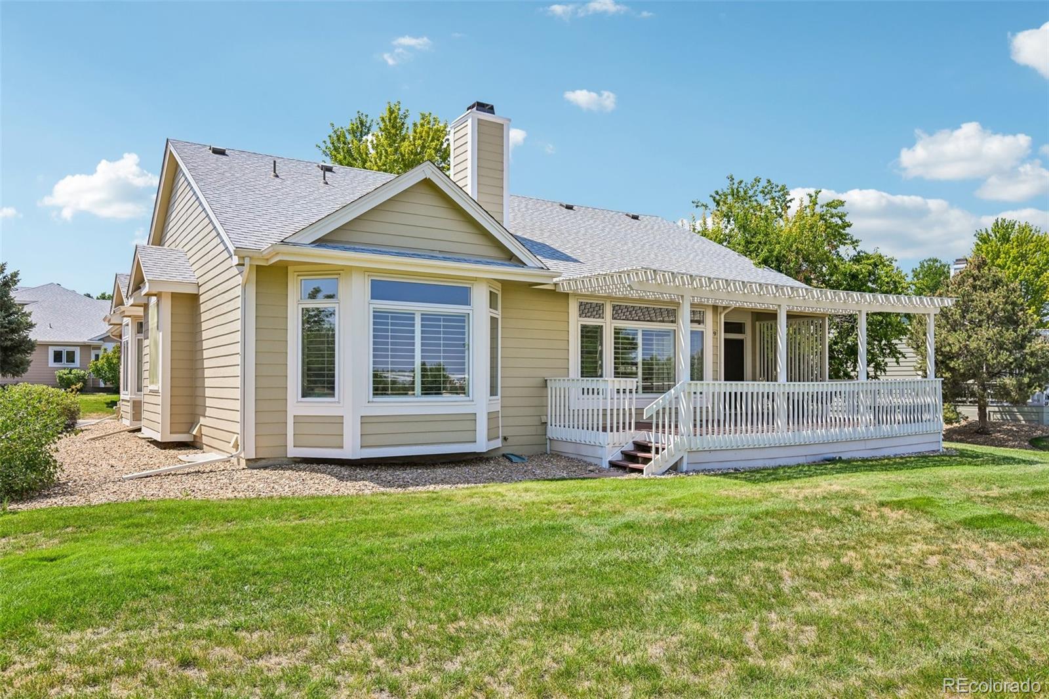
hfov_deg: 71.5
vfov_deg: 51.3
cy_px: 350
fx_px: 728
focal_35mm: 25
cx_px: 524
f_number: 6.3
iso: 64
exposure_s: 1/250
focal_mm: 25
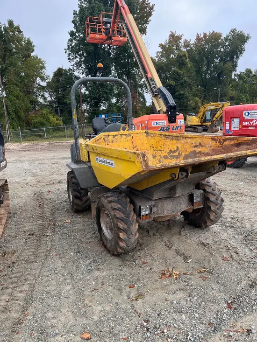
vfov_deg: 67.3
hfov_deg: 53.1
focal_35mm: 26
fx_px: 257
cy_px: 171
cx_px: 128
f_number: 1.6
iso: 50
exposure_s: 1/577
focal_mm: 5.1
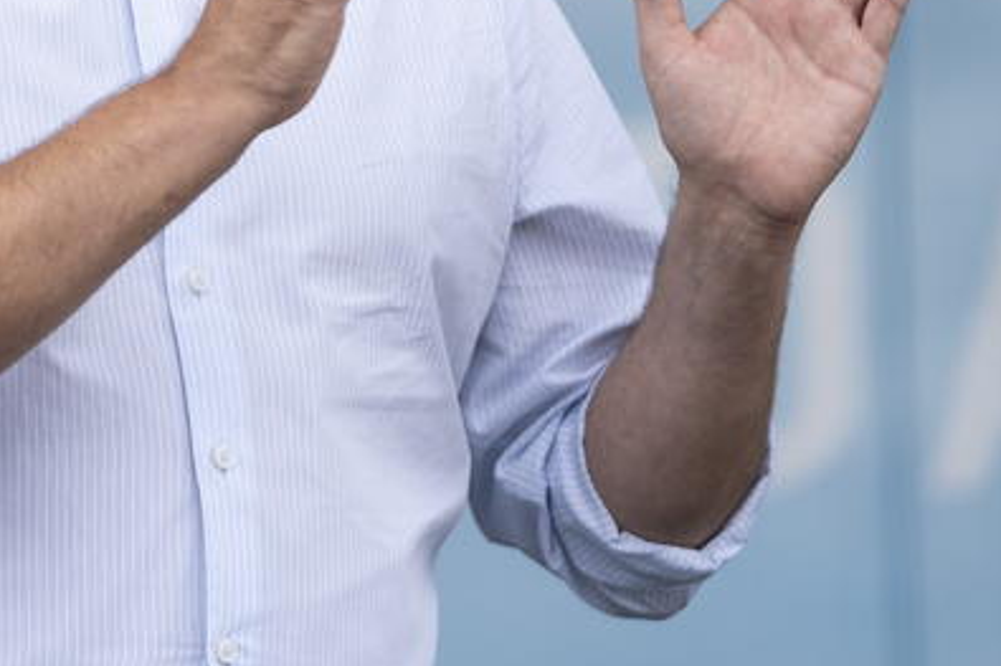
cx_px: 190
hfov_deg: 6.1
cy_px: -92
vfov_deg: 4.0
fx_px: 9449
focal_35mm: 340
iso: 500
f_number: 2.8
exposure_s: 1/2000
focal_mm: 146
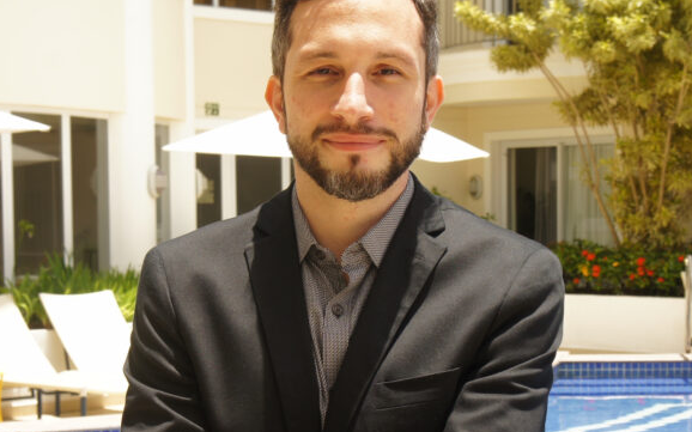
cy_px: 291
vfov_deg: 14.2
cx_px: 348
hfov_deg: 22.6
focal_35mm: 92
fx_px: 1735
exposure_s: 1/200
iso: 200
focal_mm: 34
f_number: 8
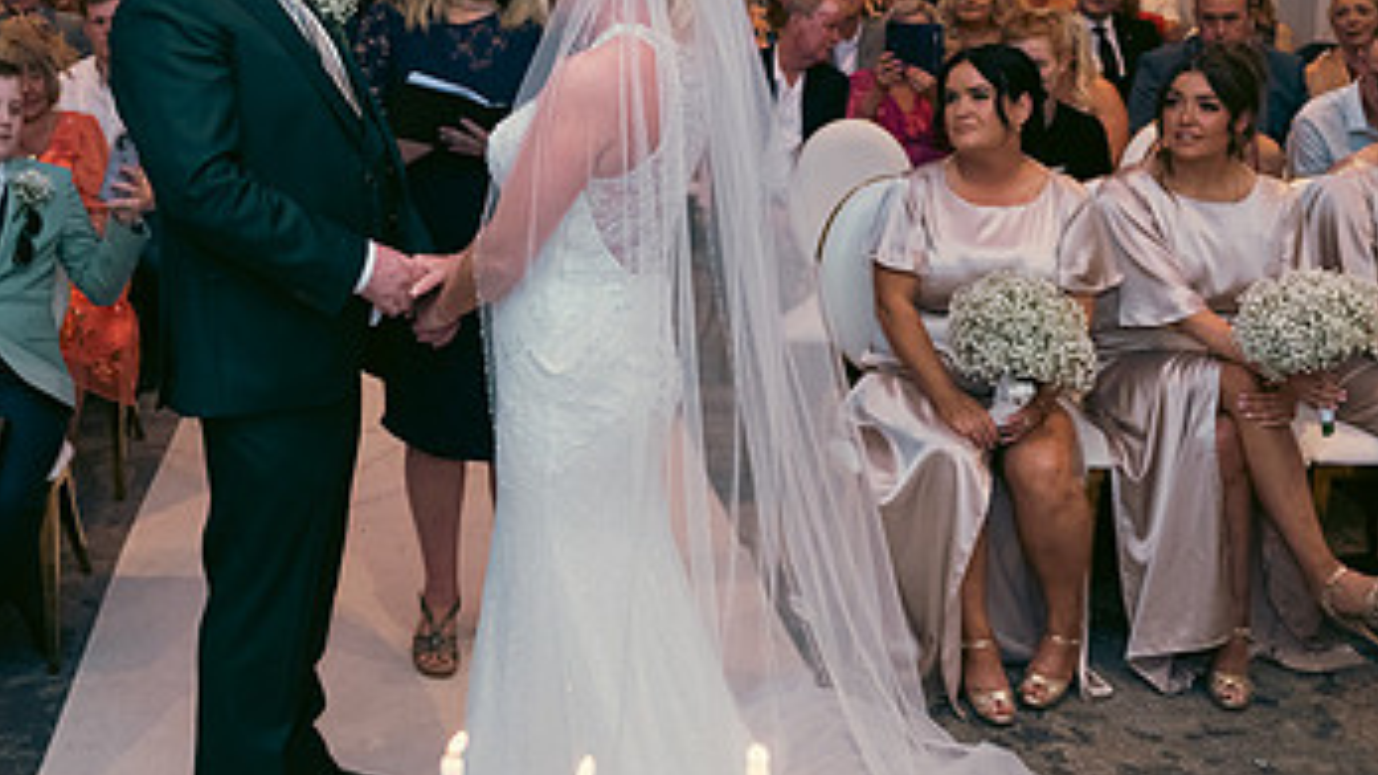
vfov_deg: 27.4
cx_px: 445
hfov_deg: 47.5
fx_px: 1534
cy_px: 93
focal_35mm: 42
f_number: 3.5
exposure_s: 1/160
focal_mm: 24
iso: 800
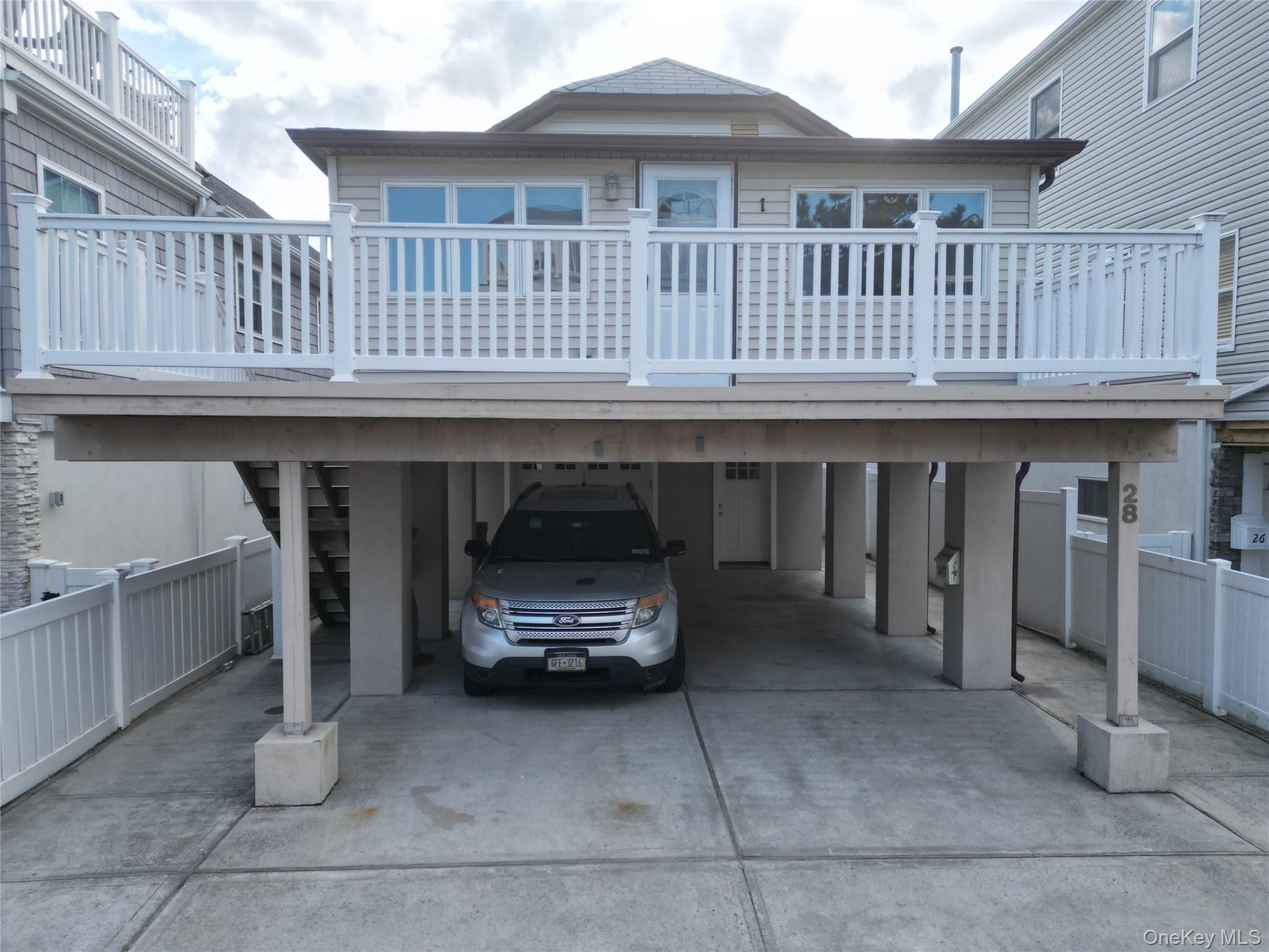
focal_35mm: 24
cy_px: 476
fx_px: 880
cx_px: 634
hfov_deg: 71.6
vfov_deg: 56.8
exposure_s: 1/1250
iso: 200
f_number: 1.7
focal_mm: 6.72
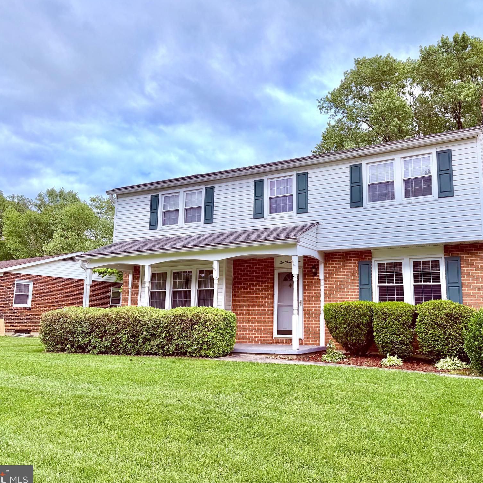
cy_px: 244
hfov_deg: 55.3
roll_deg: +0.1
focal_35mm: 29
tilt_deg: +8.9
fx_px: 458
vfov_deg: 55.6
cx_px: 283
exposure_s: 1/4405
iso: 80
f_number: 1.78
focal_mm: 6.76
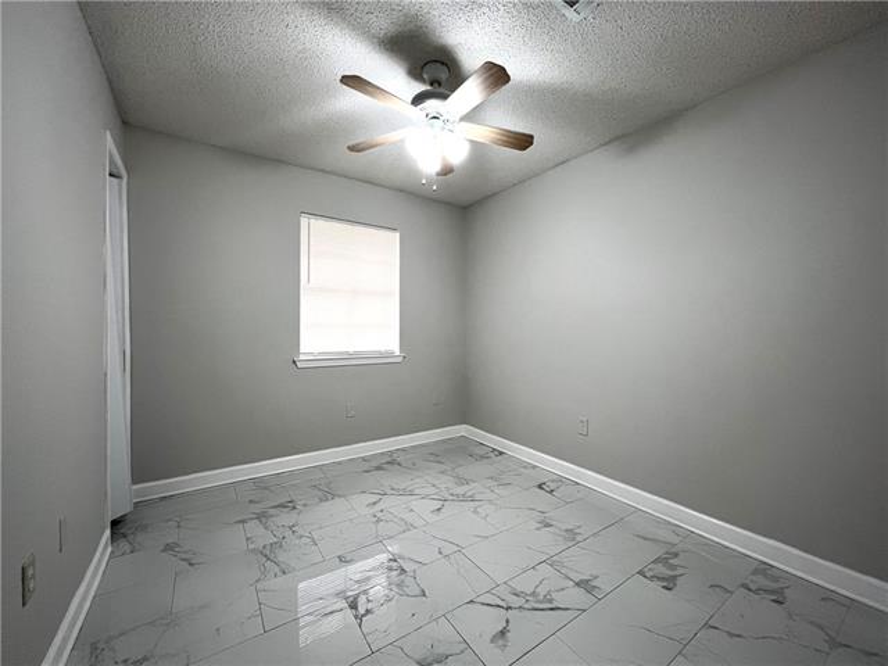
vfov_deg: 89.9
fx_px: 333
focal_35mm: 13
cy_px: 333
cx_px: 444
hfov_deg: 106.2
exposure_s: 1/120
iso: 160
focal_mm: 1.57
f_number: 1.8
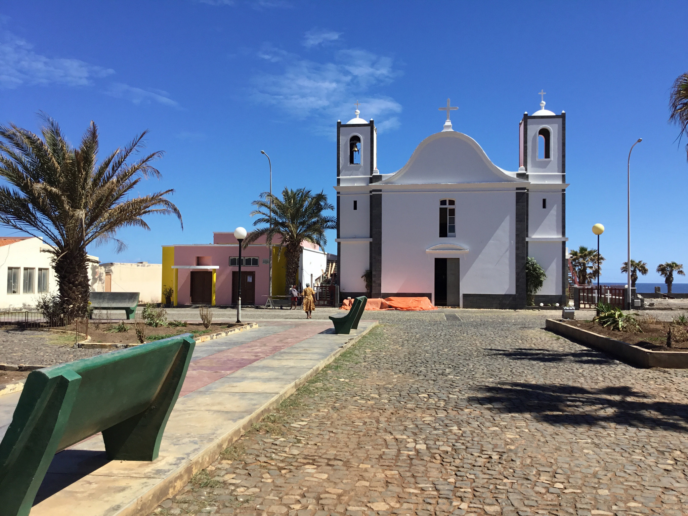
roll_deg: -0.4
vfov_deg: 45.4
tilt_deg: +2.6
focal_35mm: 31
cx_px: 344
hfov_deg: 58.4
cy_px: 258
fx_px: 616
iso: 25
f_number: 2.4
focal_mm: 3.3
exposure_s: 1/1431
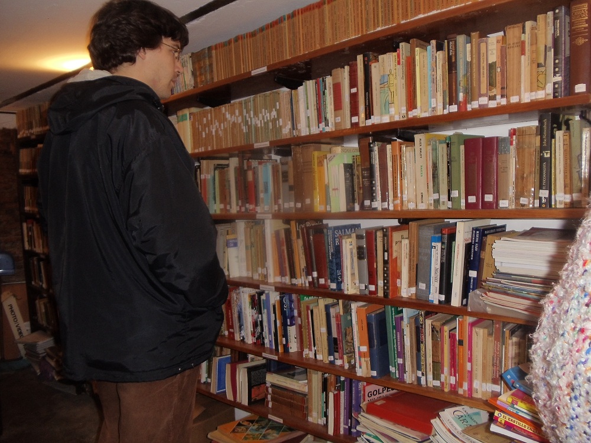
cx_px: 296
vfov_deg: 32.9
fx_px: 751
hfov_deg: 42.9
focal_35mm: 44
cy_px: 222
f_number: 3.5
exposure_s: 1/30
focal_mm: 6
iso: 80
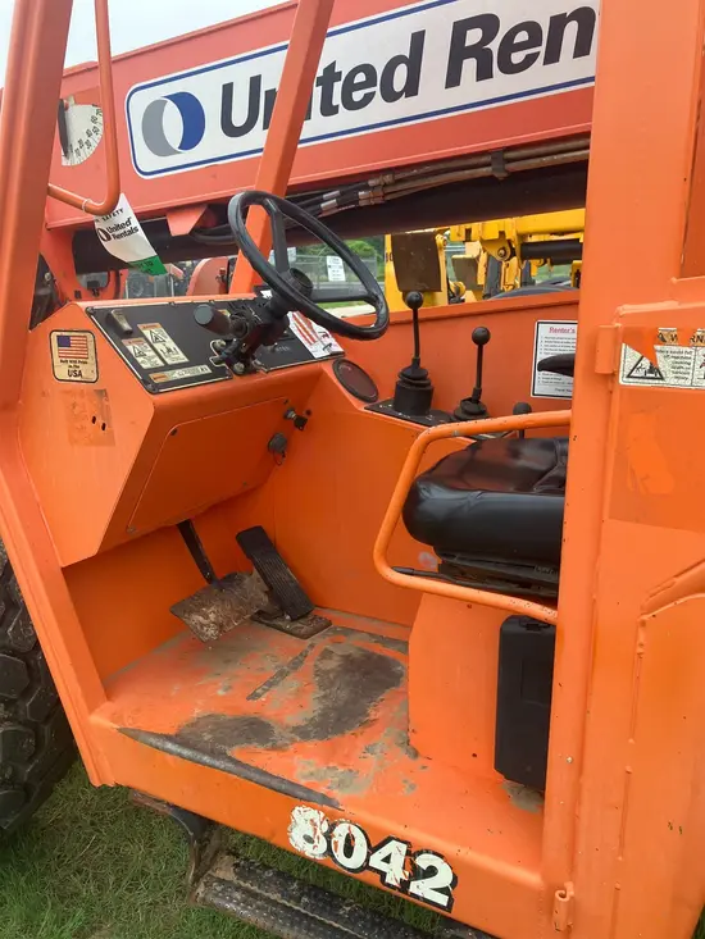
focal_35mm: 28
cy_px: 470
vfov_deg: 63.4
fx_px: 760
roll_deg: -0.4
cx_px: 352
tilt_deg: -15.0
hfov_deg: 49.8
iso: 50
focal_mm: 3.99
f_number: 1.8
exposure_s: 1/121
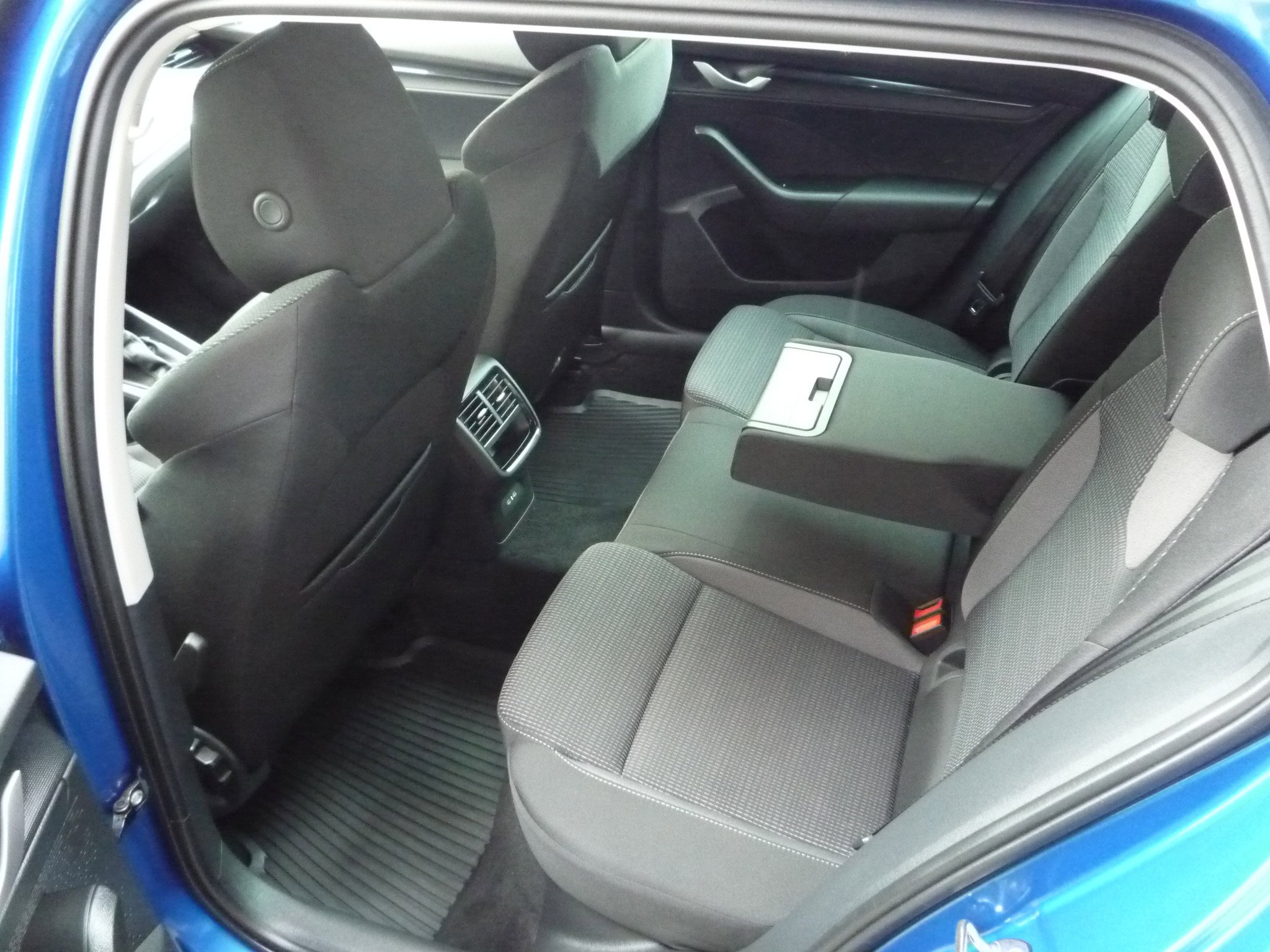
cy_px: 476
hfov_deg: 60.0
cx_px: 635
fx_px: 1101
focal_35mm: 30
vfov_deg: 46.8
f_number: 3.3
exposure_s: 1/15
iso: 800
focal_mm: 5.2
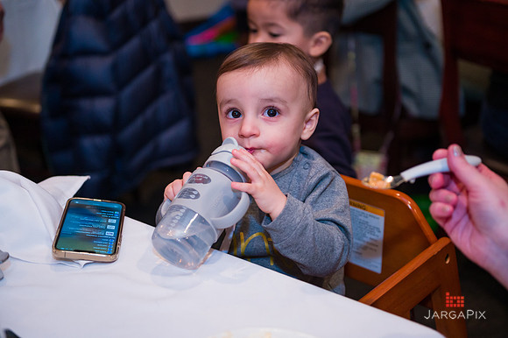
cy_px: 169
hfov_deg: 38.2
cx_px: 254
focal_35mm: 52
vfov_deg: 26.0
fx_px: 733
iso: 1600
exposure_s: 1/200
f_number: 3.2
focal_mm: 52
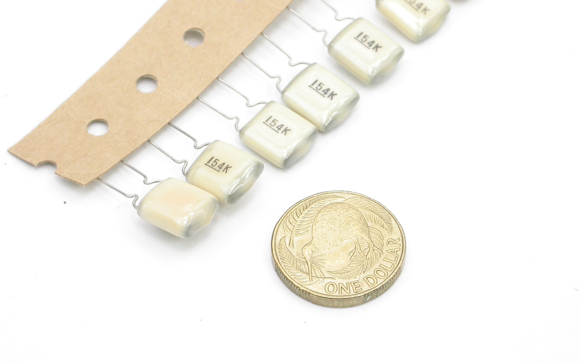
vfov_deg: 8.0
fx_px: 2592
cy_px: 149
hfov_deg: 12.8
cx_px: 290
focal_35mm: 164
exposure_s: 1/33
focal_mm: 32
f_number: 5.8
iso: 100
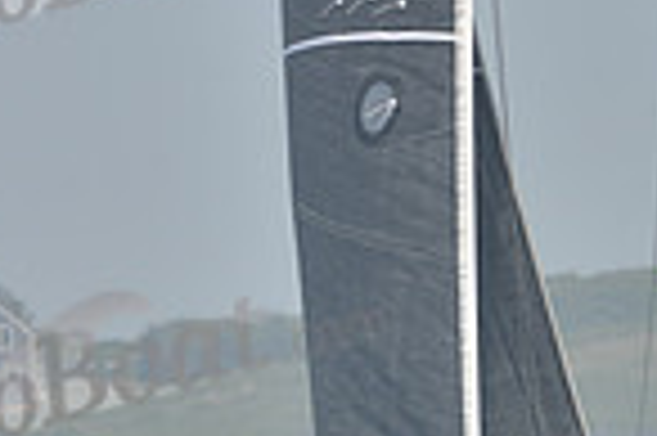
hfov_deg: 2.2
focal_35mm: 956
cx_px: 626
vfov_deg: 1.4
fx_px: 17427
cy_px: 555
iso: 280
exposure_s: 1/1000
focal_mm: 240
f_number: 8
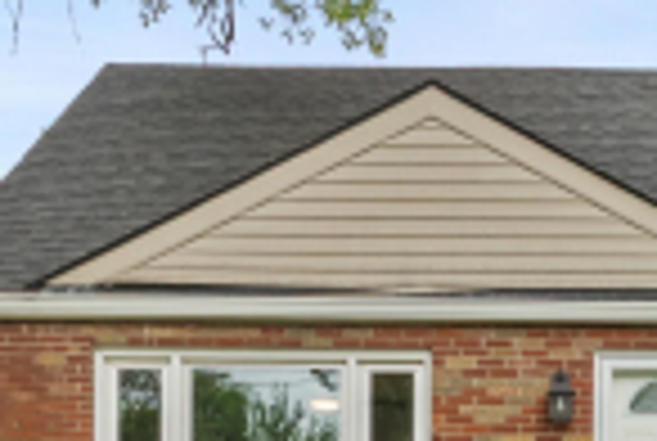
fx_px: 1500
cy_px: 711
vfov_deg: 15.2
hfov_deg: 23.6
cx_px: 668
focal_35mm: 82
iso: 400
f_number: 11
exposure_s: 1/20
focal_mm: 16
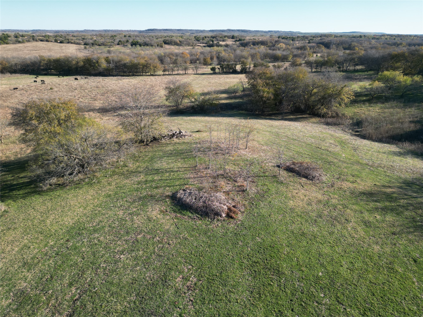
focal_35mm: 24
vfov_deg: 56.8
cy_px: 158
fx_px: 293
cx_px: 212
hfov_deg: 71.6
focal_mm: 6.72
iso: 200
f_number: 1.7
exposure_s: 1/1600
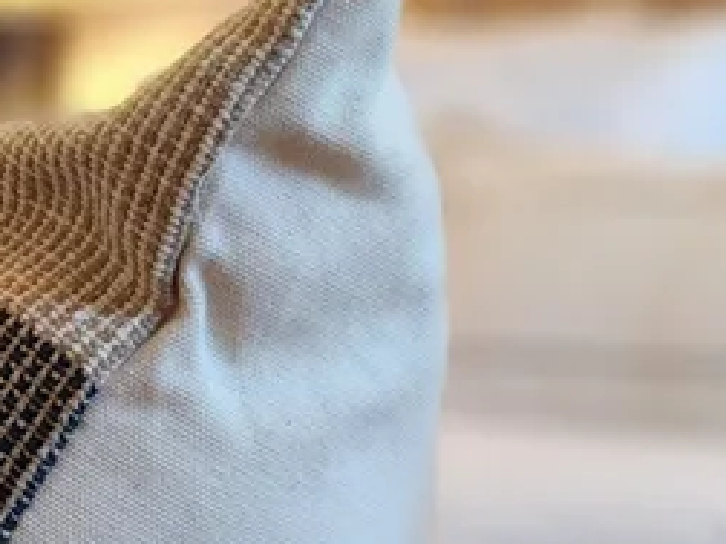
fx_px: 3062
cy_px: 512
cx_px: -271
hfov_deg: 13.0
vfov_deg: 10.1
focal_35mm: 146
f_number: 1.8
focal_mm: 5.4
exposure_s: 1/100
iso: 160
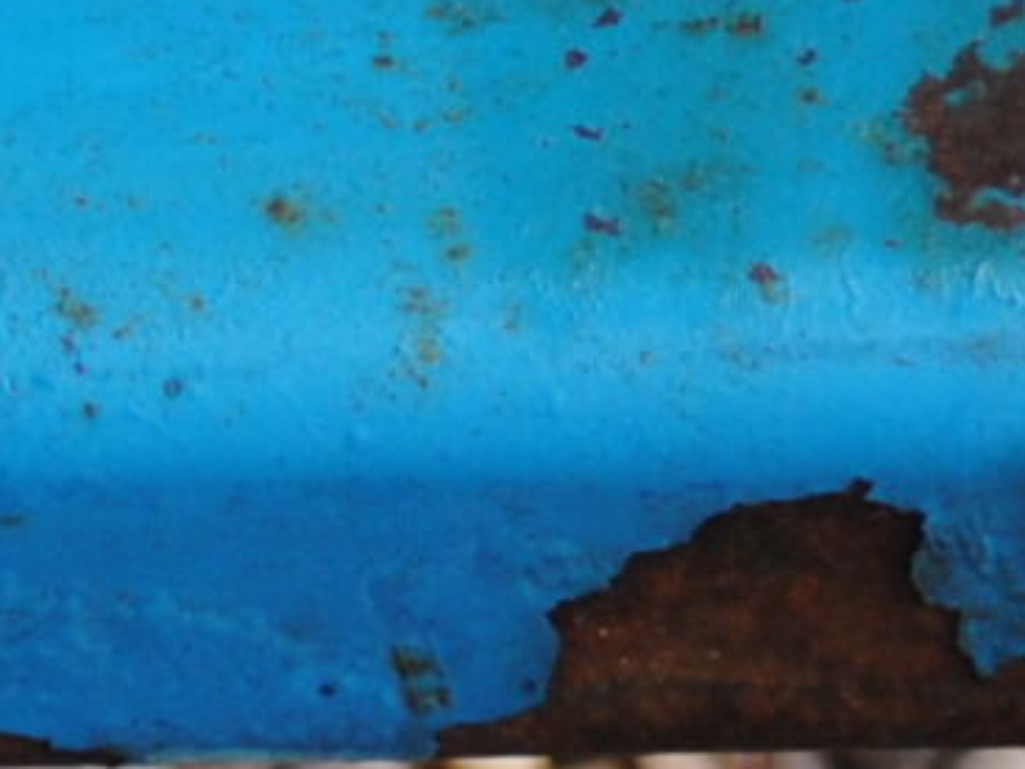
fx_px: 11779
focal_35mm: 398
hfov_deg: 4.9
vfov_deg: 3.7
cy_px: -596
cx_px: -1343
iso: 200
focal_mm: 35
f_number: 5
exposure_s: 1/40
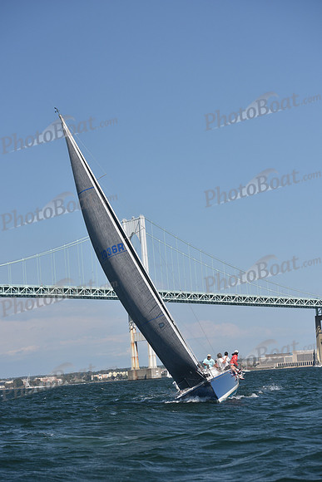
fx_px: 1207
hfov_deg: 15.2
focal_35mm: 90
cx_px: 161
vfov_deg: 22.6
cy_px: 241
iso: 250
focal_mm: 90
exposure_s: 1/1000
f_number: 5.6
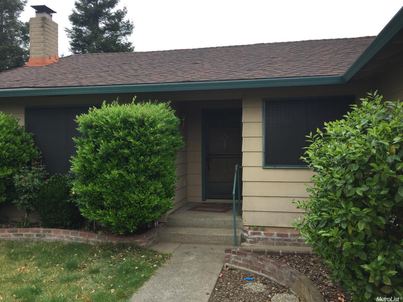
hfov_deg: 61.7
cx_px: 202
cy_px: 151
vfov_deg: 48.2
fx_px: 338
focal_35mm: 29
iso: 32
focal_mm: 4.15
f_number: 2.2
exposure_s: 1/373
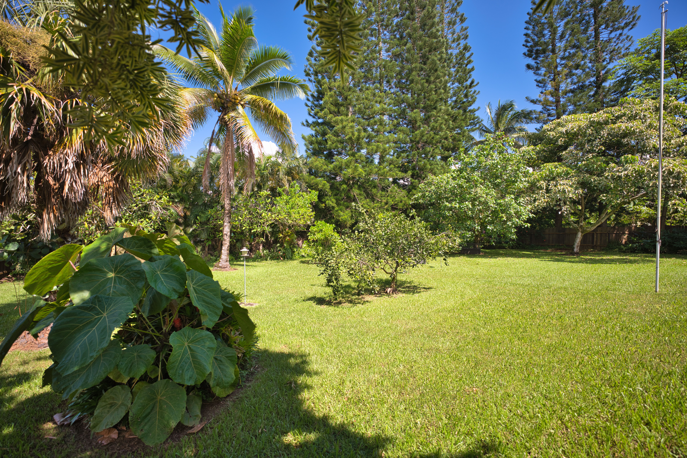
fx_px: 267
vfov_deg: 81.2
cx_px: 344
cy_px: 229
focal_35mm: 14
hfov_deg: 104.2
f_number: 2.8
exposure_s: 1/640
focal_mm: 14
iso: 50
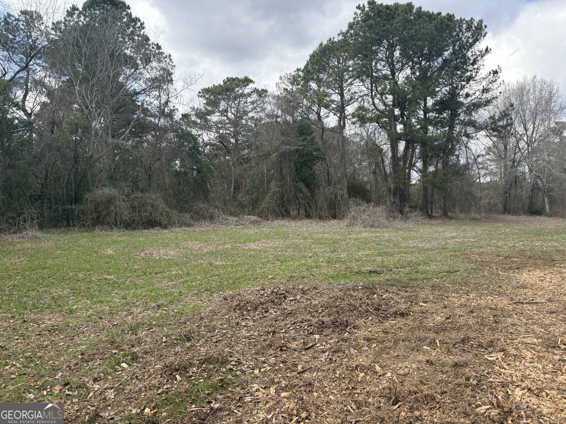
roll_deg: +2.7
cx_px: 283
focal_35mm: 26
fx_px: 425
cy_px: 212
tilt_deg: -0.6
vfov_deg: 53.1
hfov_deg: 67.3
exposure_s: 1/1706
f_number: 1.6
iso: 64
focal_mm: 5.96
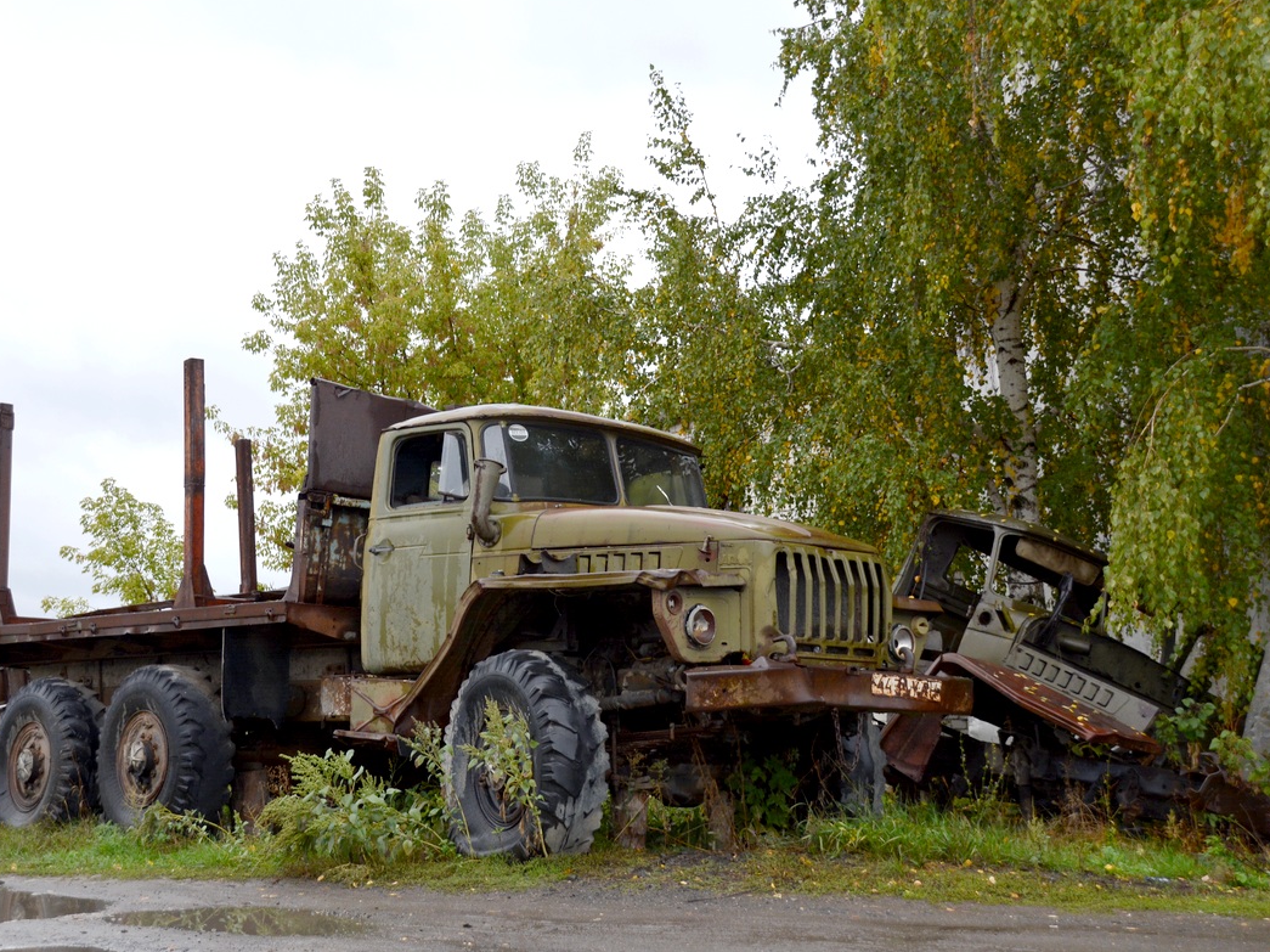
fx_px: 1944
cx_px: 577
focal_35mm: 53
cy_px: 467
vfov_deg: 27.5
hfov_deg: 36.2
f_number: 5.6
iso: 250
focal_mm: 32
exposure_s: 1/125
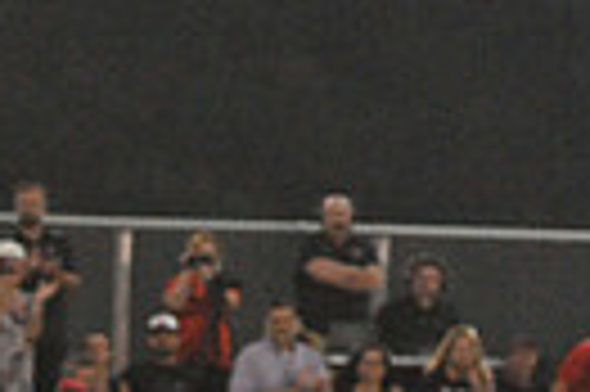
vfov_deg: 1.5
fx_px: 14535
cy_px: 725
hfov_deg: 2.3
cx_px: -500
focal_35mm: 888
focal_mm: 200
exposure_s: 1/200
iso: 6400
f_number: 5.6
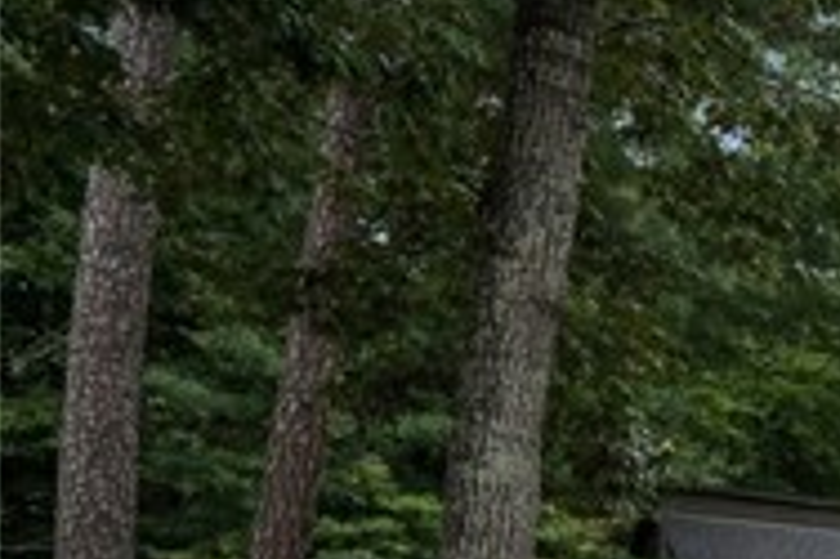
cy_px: 427
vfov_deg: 18.0
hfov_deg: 12.0
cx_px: 2422
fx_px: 1748
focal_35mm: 75
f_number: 8
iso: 400
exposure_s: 1/160
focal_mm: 13
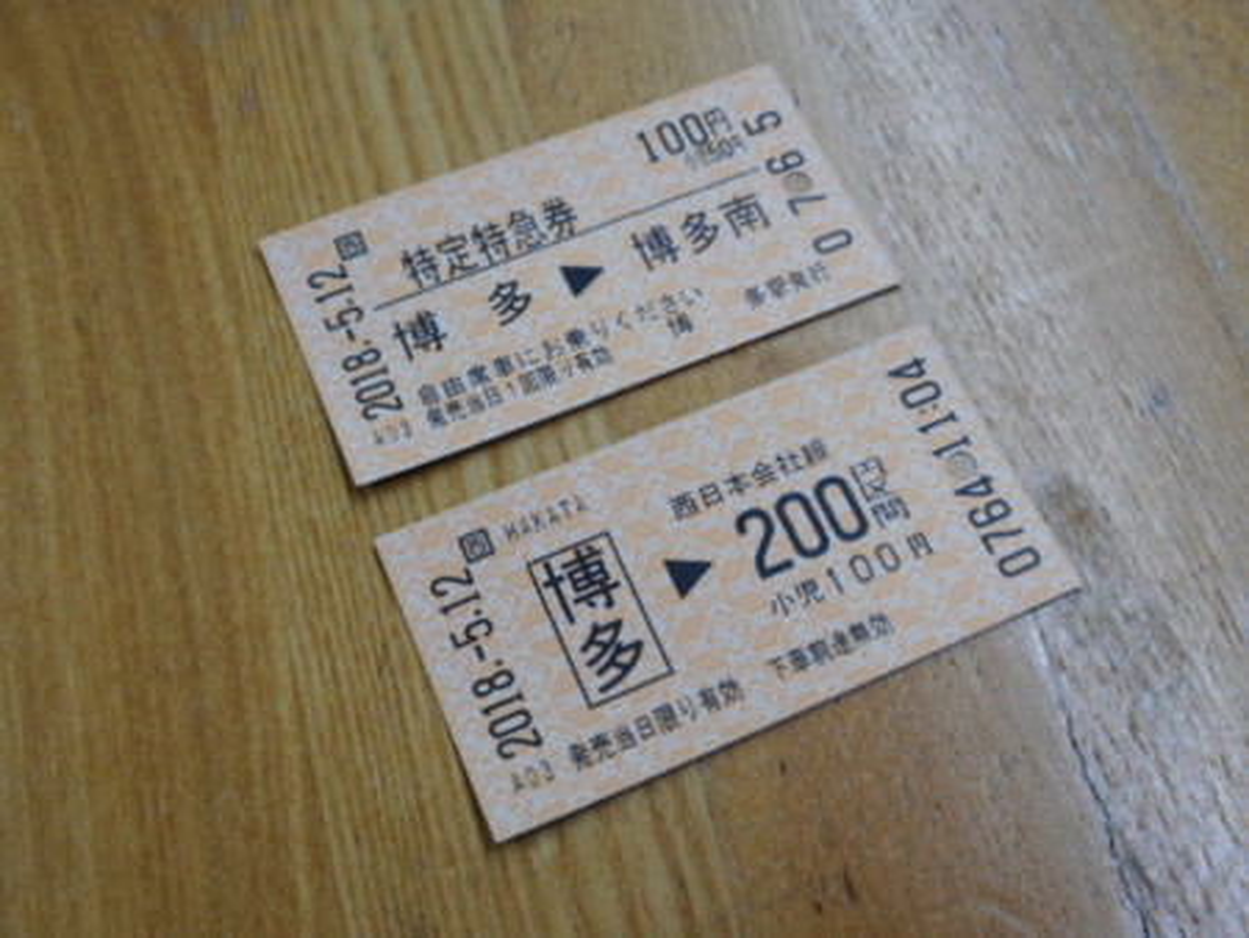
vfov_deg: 36.9
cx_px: 624
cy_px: 469
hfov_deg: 47.8
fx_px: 1408
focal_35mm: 39
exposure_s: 1/30
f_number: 4.5
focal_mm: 6.9
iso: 200
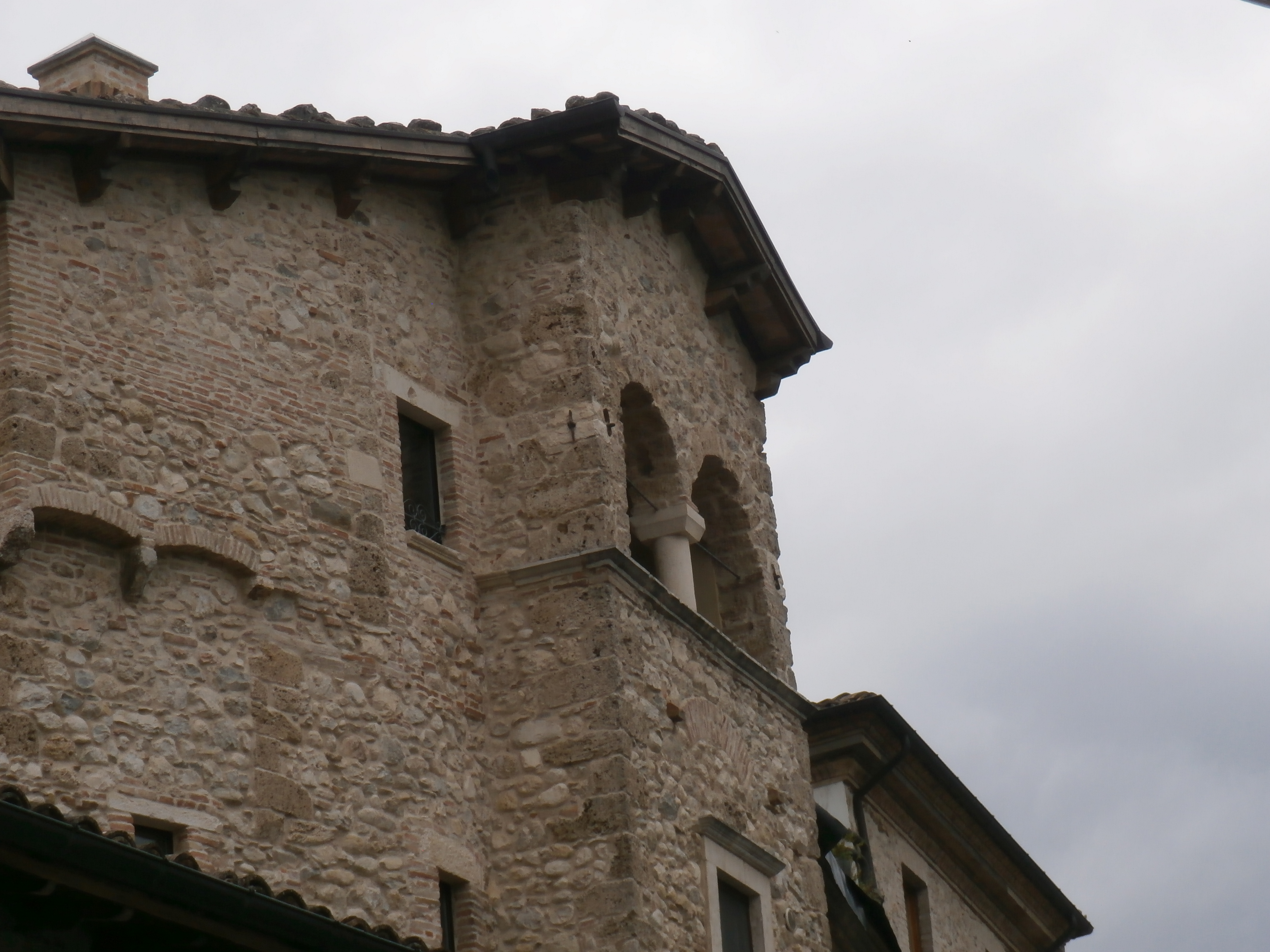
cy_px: 476
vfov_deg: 11.4
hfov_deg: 15.2
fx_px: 4769
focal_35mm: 130
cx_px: 635
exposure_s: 1/320
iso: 80
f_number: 6.5
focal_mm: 23.5
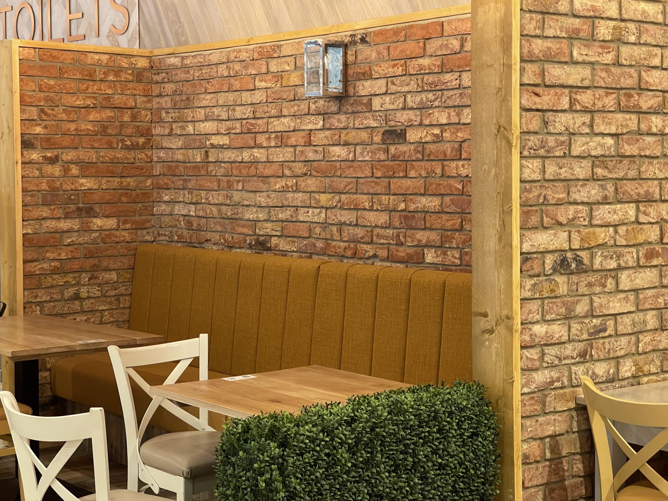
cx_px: 334
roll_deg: -0.5
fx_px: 1235
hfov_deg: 30.3
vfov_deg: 22.9
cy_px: 250
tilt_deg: -4.2
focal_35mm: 64
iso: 250
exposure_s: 1/50
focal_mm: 7.5
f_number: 2.2
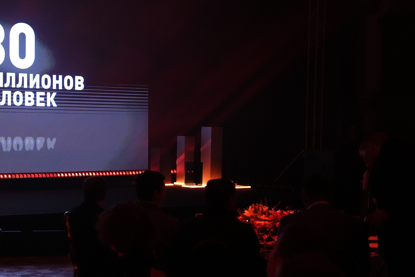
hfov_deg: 27.6
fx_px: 819
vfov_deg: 19.2
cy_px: 155
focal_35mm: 71
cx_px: 59
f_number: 2.8
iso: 4000
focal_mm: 40
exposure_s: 1/320
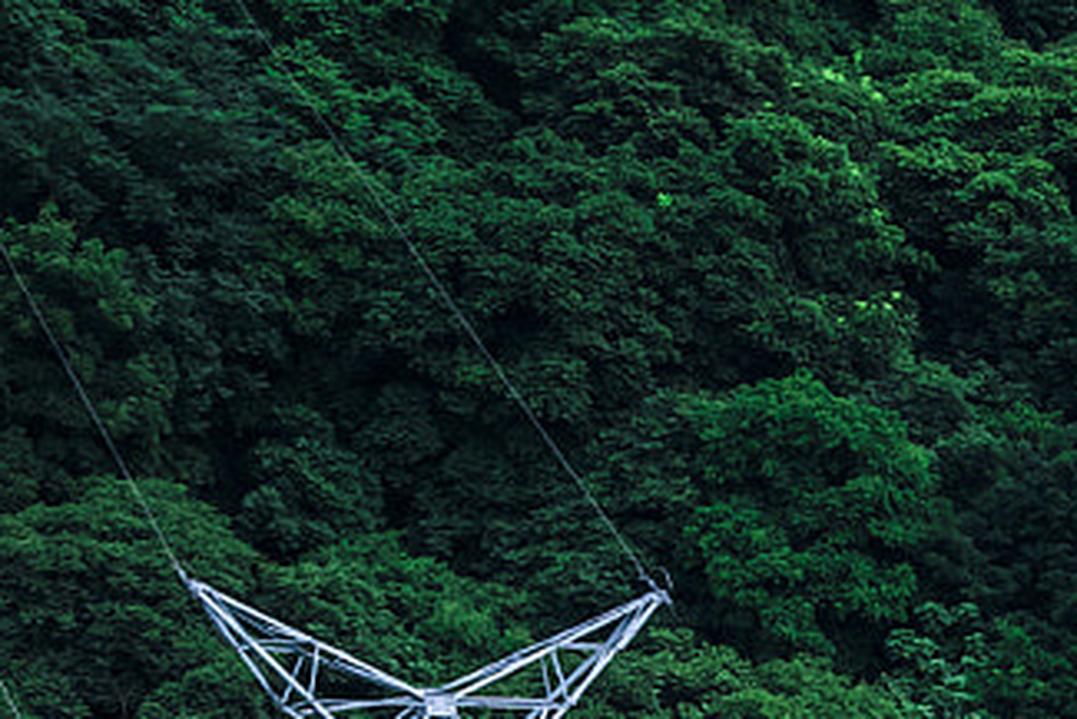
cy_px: 1504
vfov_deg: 6.7
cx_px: 1919
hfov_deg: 9.9
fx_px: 5896
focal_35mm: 197
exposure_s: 1/640
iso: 400
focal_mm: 40
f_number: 4
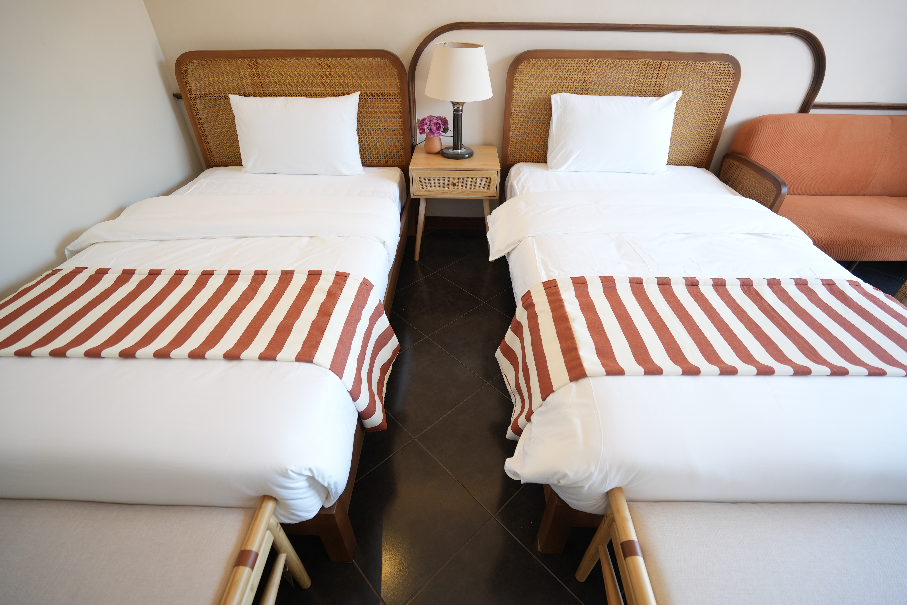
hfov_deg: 96.7
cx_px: 454
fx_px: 403
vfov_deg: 73.7
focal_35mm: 16
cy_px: 302
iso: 200
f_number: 4
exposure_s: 1/30
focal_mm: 16
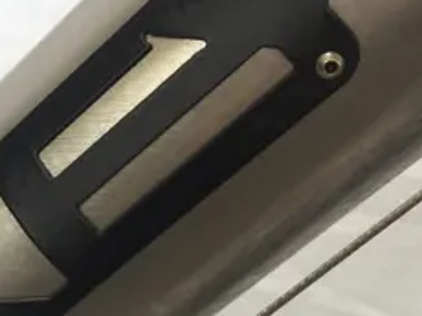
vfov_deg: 14.6
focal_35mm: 101
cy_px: 228
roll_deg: -5.4
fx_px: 1230
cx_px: -46
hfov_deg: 18.7
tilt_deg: -21.3
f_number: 2.2
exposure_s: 1/100
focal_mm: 4.15
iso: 50
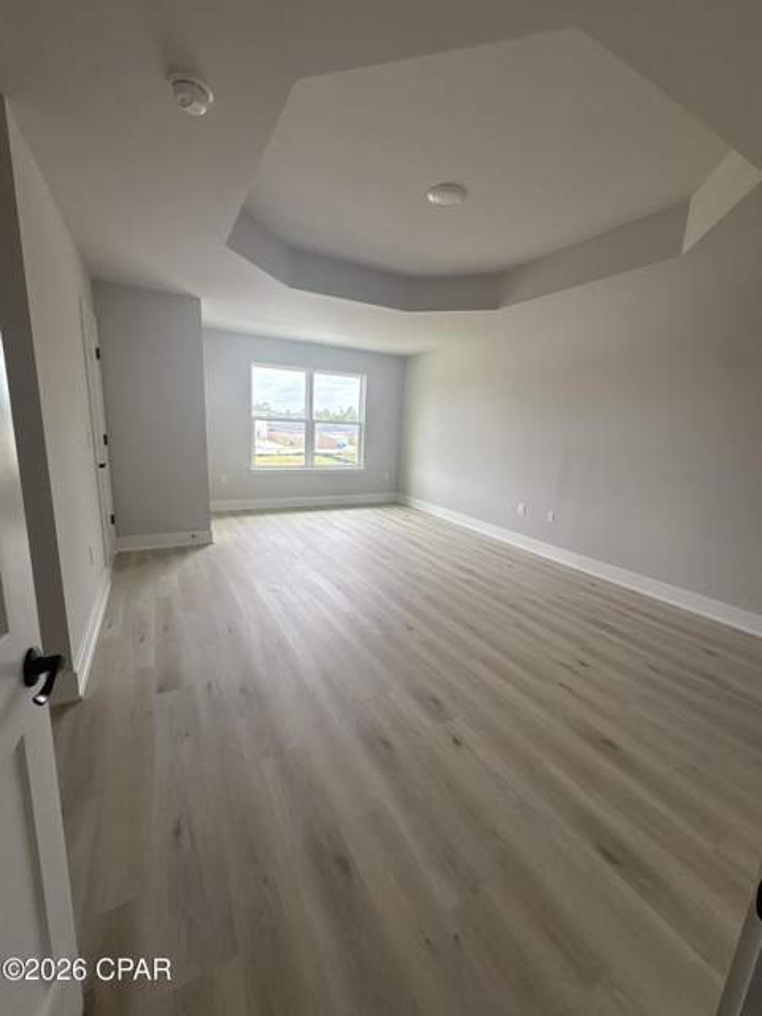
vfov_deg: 102.1
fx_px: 411
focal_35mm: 14
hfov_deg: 85.7
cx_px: 381
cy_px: 508
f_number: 2.2
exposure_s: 1/99
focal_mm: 2.22
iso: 50
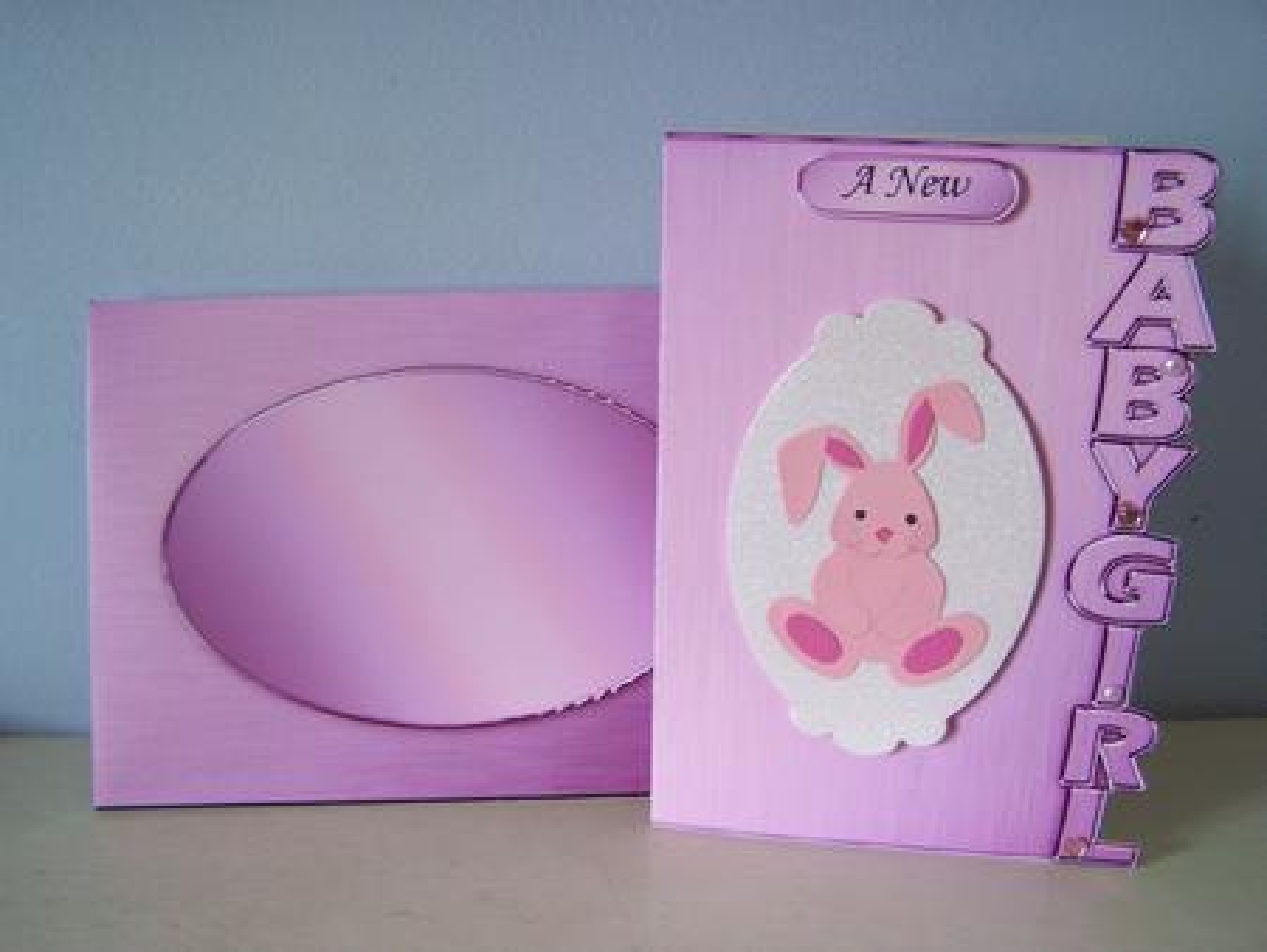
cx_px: 634
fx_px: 1392
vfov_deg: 37.8
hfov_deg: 49.0
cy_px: 476
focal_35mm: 38
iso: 140
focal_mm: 6.3
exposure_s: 1/15
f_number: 2.8
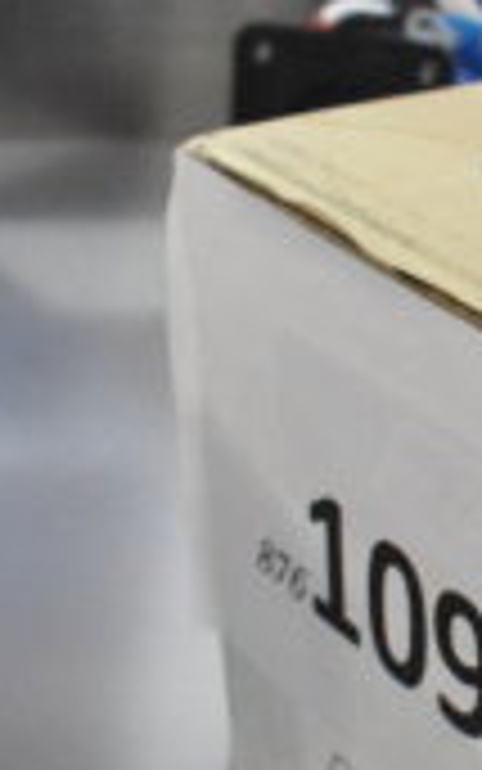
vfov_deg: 17.9
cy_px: 696
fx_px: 2411
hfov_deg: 9.9
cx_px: 1189
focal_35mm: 115
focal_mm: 21
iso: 6400
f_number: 10
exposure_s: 1/400
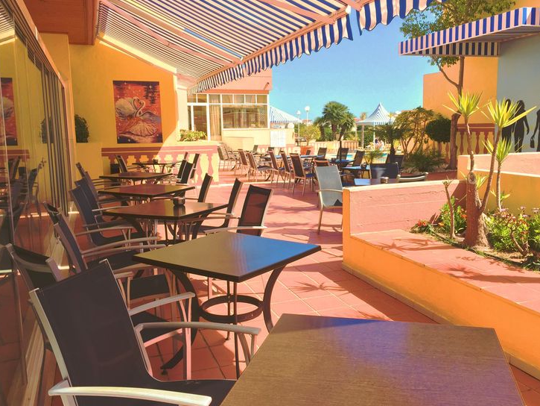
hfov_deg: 56.7
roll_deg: +0.0
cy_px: 200
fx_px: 499
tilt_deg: -8.9
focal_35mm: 32
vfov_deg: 44.2
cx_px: 294
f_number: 2.2
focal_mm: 4.15
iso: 32
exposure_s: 1/746
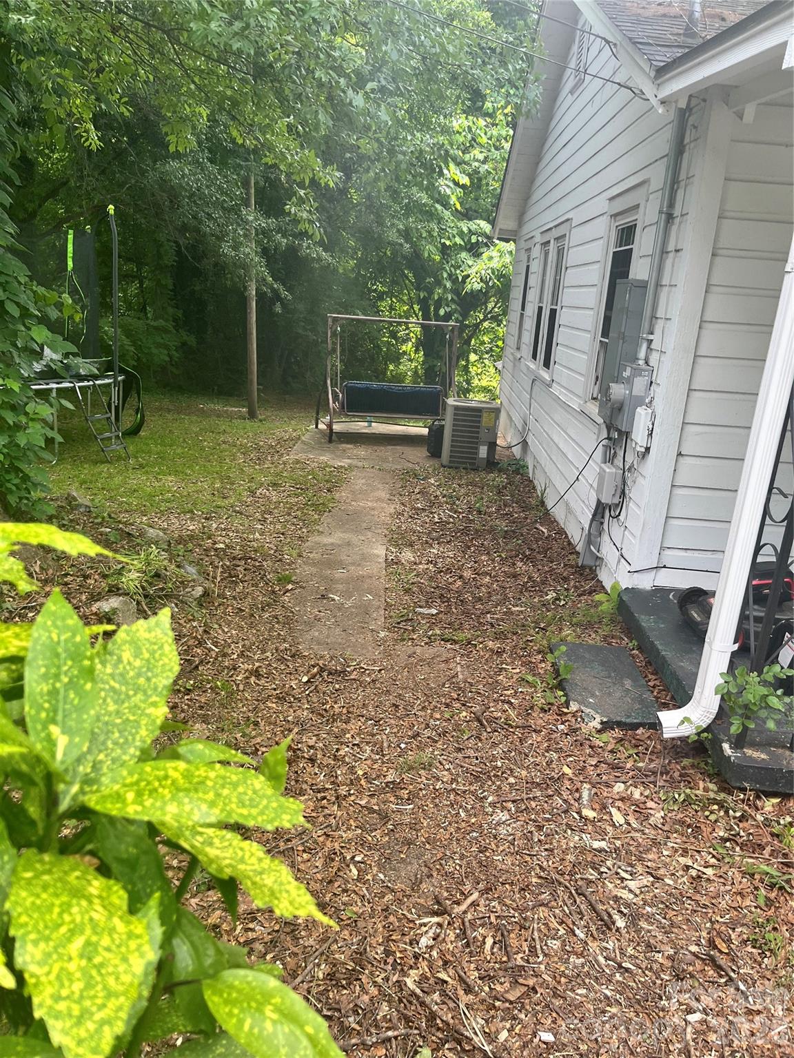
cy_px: 529
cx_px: 397
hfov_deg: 53.1
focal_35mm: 26
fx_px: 795
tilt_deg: -23.2
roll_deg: -2.9
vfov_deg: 67.3
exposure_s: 1/440
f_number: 1.6
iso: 50
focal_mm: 5.1
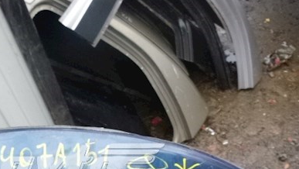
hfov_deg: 44.4
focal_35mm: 45
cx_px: 88
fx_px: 357
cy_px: 167
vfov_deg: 25.3
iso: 400
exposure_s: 1/10
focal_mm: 4.5
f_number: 3.9
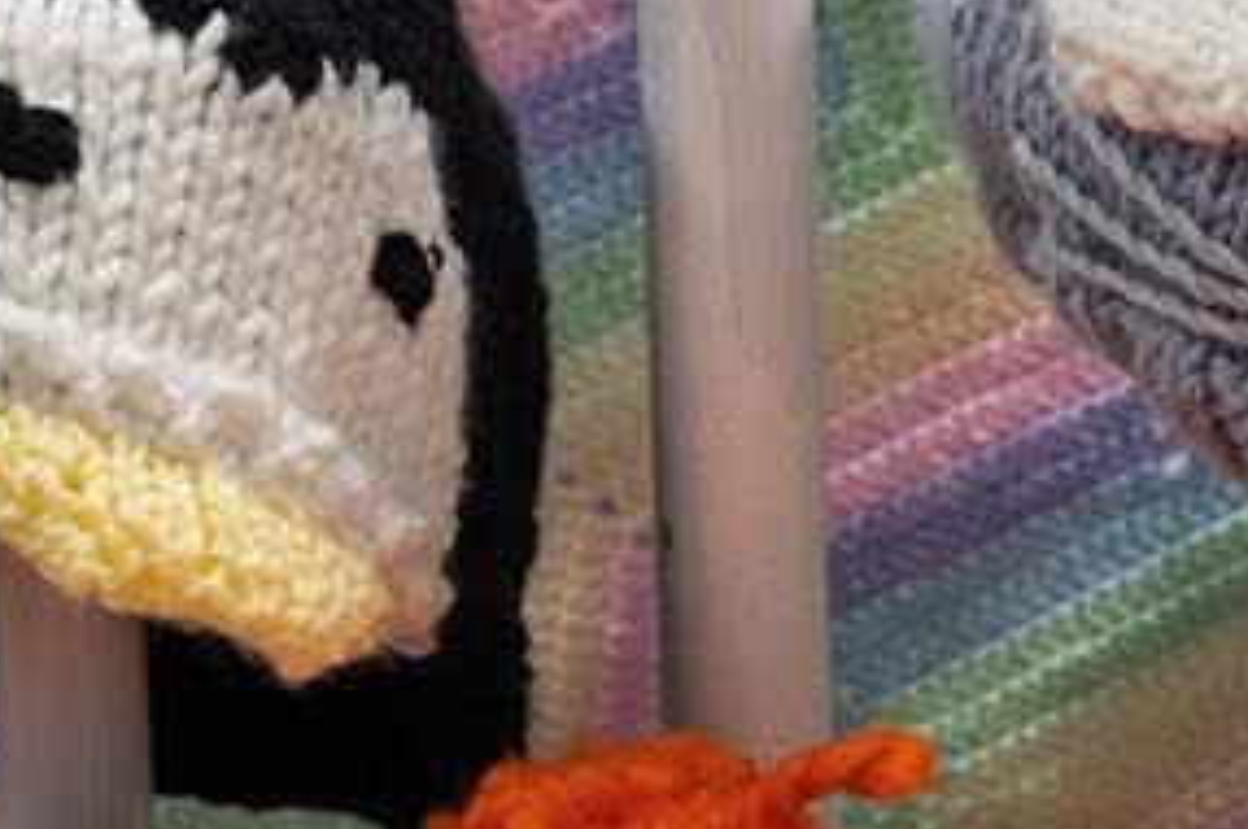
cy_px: 247
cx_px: -61
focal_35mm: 215
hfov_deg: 9.5
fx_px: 7445
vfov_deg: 6.4
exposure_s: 1/100
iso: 400
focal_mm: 20
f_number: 1.8
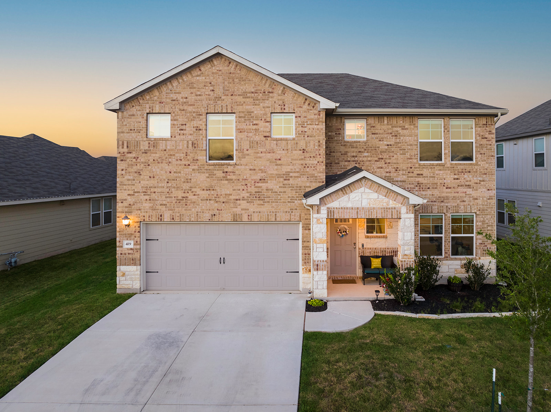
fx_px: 382
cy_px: 206
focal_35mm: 24
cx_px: 276
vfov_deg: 56.8
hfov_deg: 71.6
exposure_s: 1/160
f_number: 2.8
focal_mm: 12.29
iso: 400
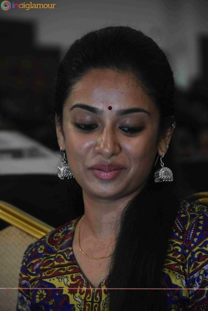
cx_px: 104
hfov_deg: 6.5
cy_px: 156
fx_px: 1820
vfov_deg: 9.8
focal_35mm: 210
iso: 2500
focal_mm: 140
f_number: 5.6
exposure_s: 1/100
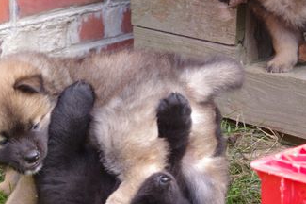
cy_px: 136
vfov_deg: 9.4
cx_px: 51
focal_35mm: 146
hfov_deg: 14.0
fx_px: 1240
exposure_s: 1/100
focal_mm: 53
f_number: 4.5
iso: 400
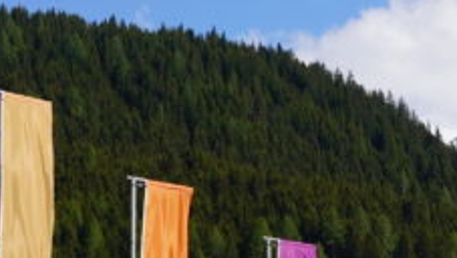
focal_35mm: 234
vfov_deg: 5.2
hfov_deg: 9.2
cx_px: 405
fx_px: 2837
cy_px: -80
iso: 100
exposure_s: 1/200
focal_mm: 35
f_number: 10
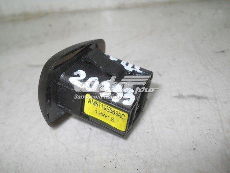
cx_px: 115
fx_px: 272
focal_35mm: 41
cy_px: 86
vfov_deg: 35.1
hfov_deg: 45.8
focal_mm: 6.72
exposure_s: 1/40
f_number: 5.5
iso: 80
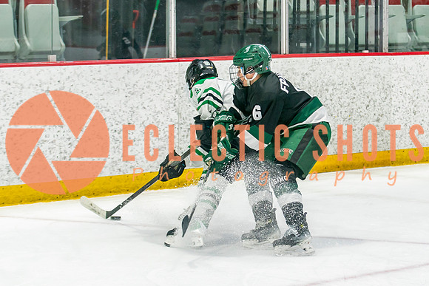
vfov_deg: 7.6
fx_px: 2142
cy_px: 115
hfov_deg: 11.4
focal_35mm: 180
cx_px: 275
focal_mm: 85
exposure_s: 1/640
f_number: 3.2
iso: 800
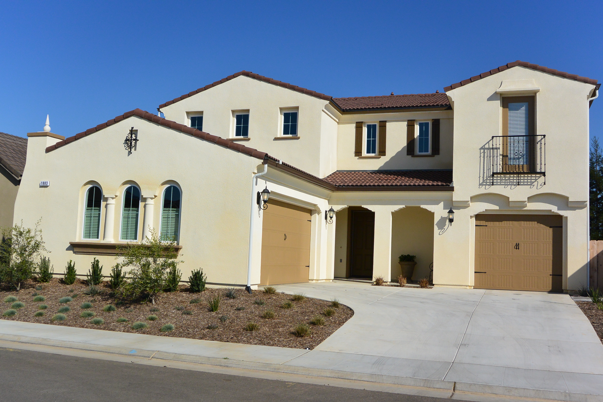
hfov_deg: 51.9
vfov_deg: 35.9
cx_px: 302
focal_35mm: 37
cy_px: 201
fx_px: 620
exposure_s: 1/1600
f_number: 5.6
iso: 160
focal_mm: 14
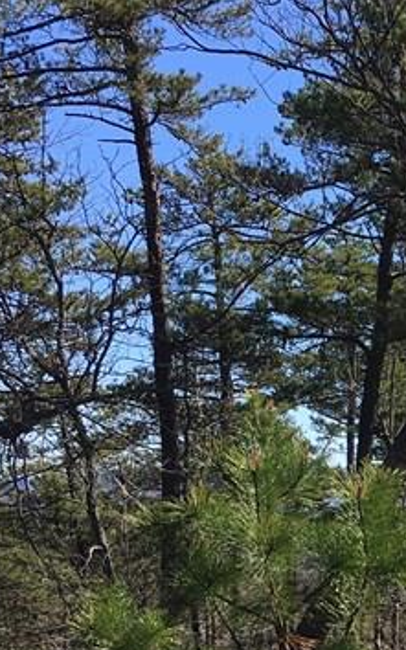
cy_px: 498
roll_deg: +3.6
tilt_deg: -0.5
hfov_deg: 13.8
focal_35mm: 89
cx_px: 597
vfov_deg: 23.0
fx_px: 1577
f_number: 2.2
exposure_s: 1/754
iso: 25
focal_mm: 4.15
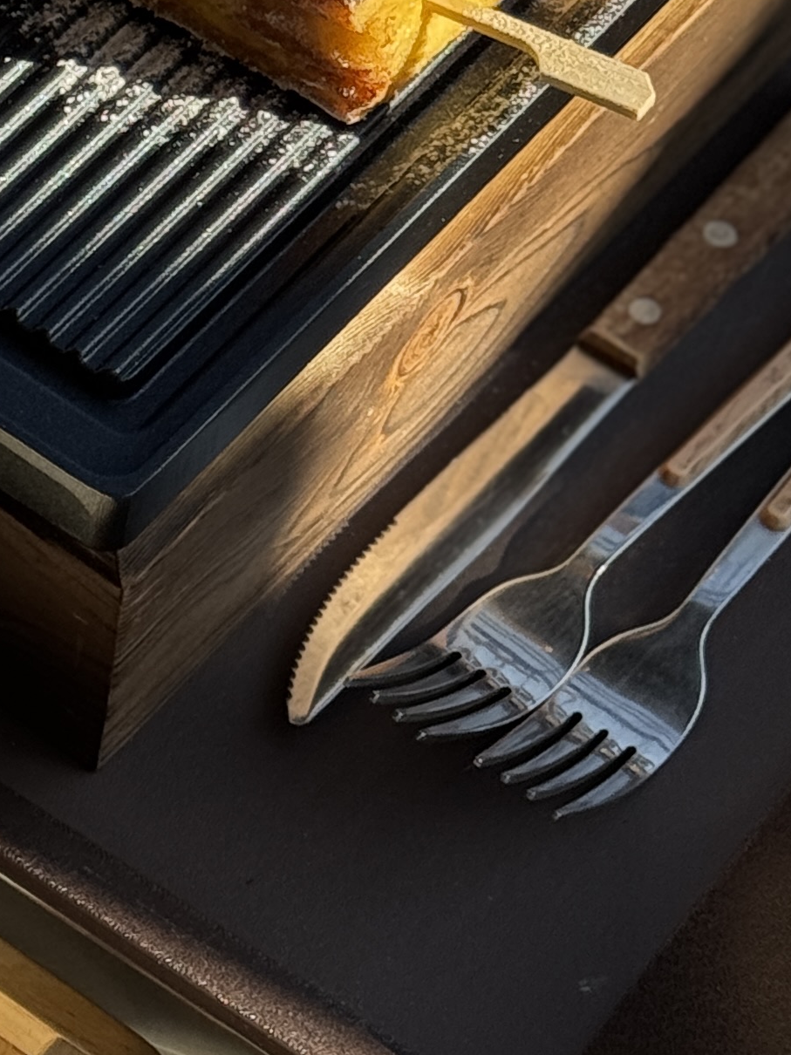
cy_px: 420
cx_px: -466
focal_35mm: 160
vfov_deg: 12.3
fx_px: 4877
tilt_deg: -51.9
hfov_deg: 9.0
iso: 64
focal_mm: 6.76
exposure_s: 1/693
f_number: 1.78
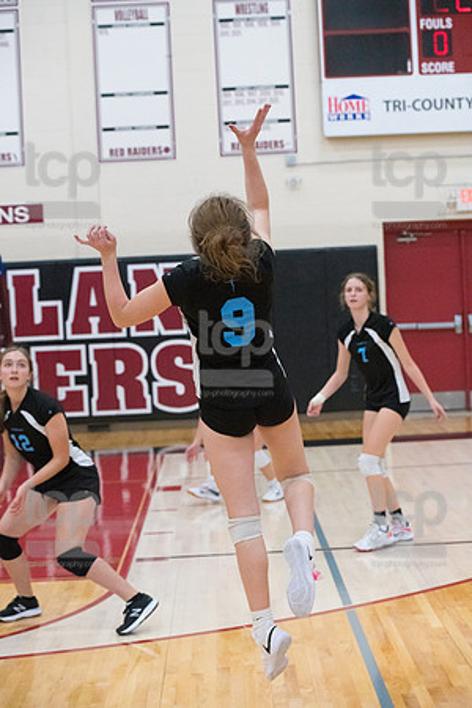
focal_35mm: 70
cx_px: 236
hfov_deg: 19.5
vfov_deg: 28.8
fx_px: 1377
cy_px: 354
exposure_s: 1/1000
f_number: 4.5
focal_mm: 70
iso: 6400
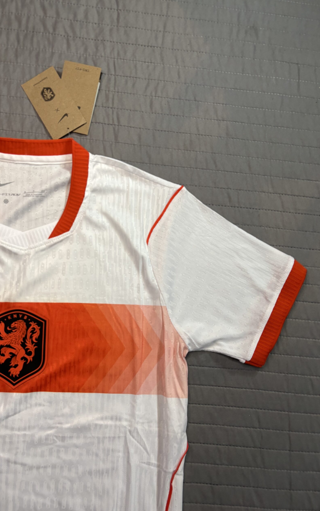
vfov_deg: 66.5
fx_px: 391
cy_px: 258
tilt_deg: -82.0
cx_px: 129
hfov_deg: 44.3
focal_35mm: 28
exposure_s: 1/50
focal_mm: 5.96
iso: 200
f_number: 1.6
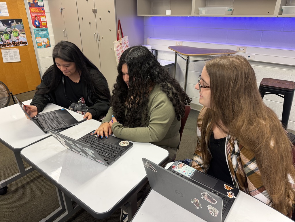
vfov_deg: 56.8
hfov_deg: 71.6
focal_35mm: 24
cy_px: 111
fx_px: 205
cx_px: 148
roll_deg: +0.5
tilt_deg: -25.5
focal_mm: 6.76
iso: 125
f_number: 1.78
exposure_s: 1/60
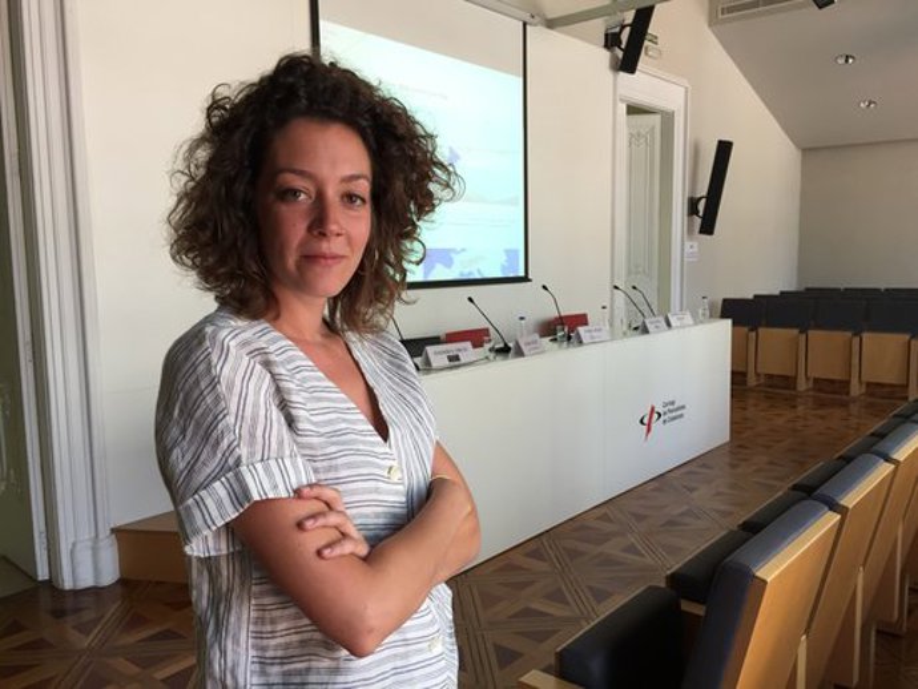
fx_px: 769
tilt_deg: -6.9
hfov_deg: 61.6
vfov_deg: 48.3
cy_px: 344
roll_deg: +1.1
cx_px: 459
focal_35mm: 29
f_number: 2.2
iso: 32
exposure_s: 1/33
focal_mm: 4.15
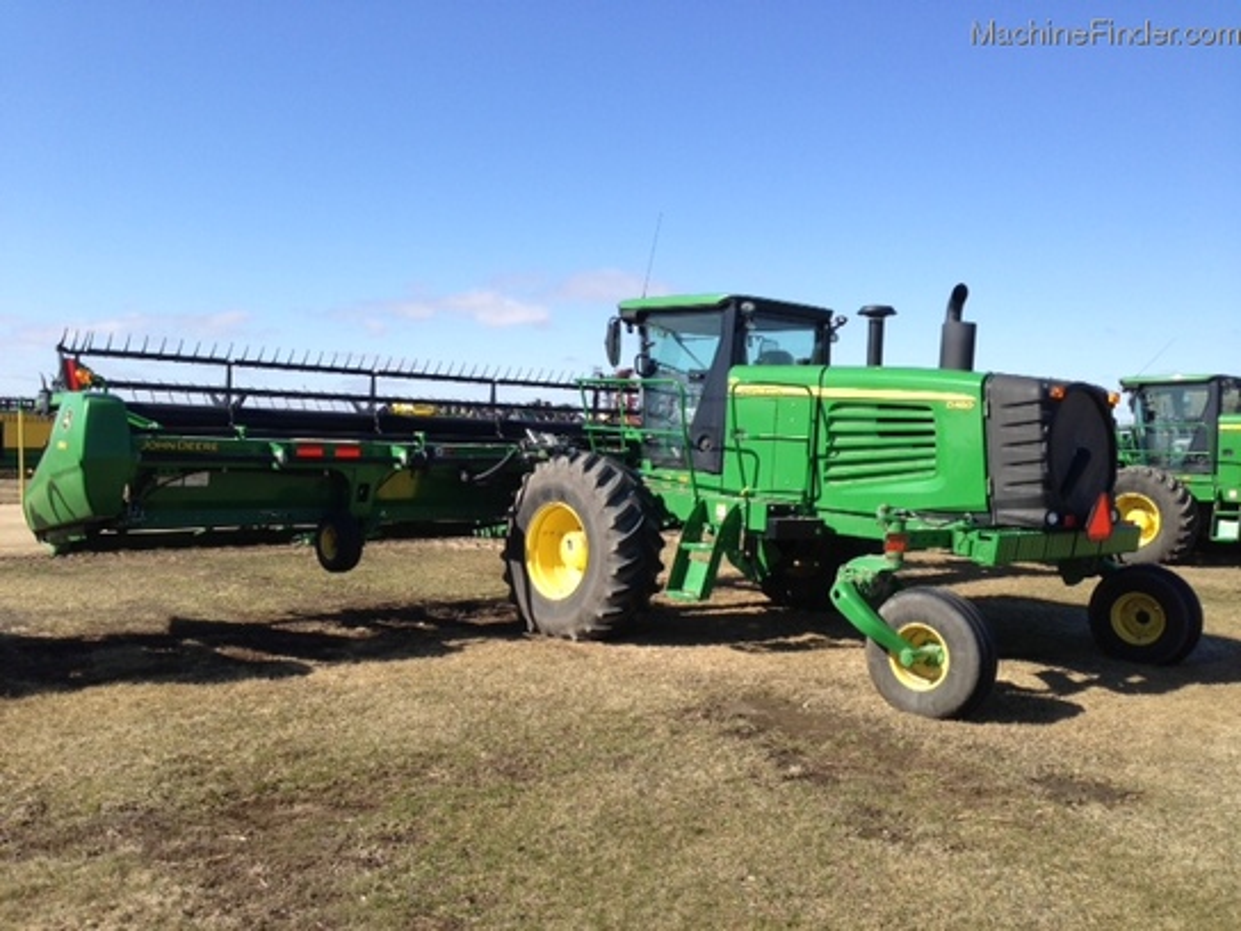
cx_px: 620
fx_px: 1183
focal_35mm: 33
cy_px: 466
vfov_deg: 42.9
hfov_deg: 55.4
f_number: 2.4
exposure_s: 1/1043
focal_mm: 4.13
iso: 50
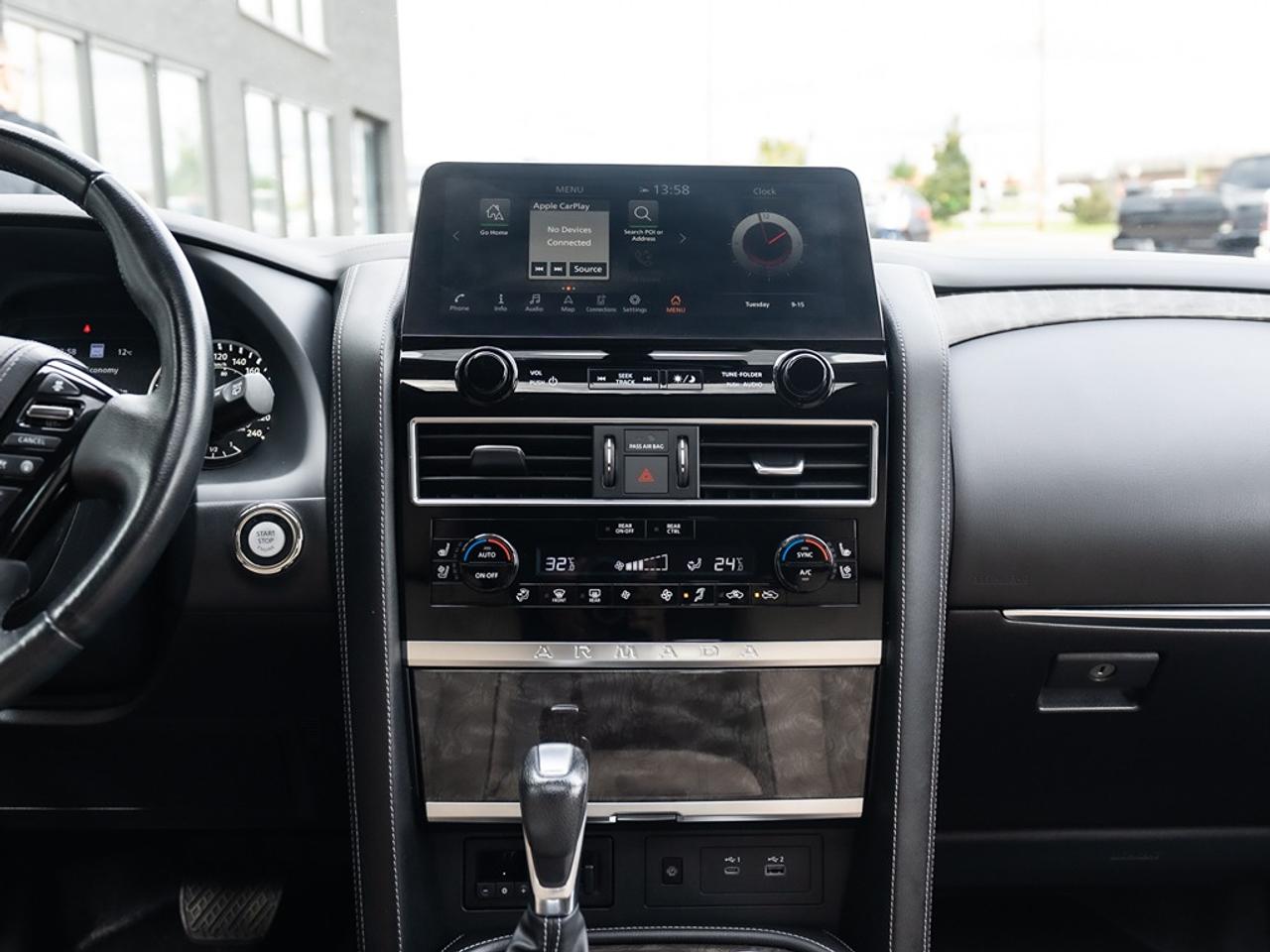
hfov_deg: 52.8
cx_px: 652
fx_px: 1280
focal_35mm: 35
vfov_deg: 40.7
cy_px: 410
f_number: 4
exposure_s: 1/250
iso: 500
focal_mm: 28
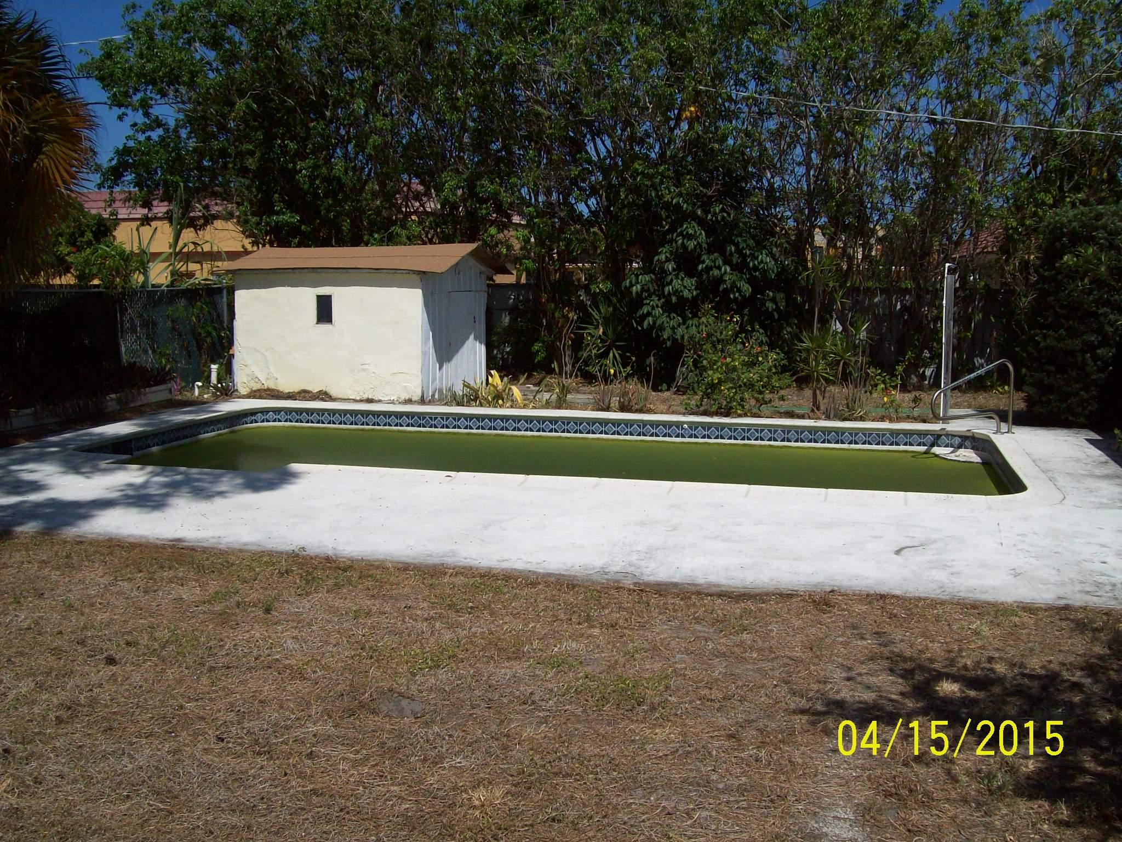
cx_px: 561
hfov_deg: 51.4
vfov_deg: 39.7
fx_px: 1167
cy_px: 421
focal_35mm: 36
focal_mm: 6
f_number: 4.8
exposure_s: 1/1218
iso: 80
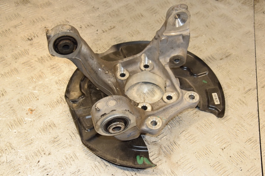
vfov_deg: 28.0
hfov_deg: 41.1
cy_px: 88
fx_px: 353
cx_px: 132
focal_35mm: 48
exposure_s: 1/200
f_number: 8
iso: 800
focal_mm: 32
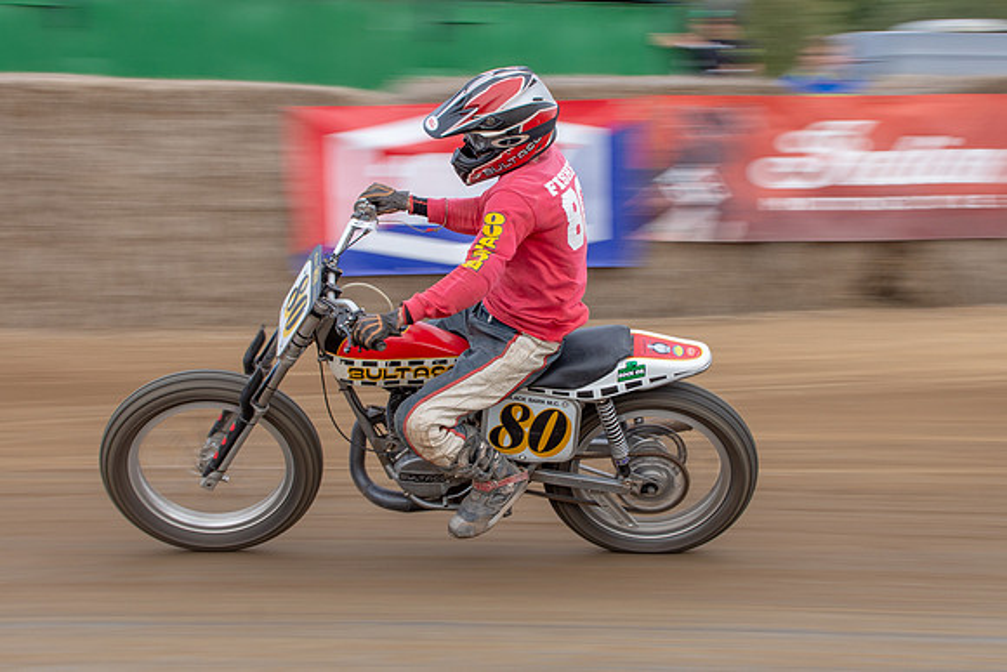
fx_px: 2675
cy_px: 289
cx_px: 559
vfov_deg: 14.3
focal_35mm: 96
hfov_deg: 21.3
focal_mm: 48
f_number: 9
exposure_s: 1/125
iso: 160
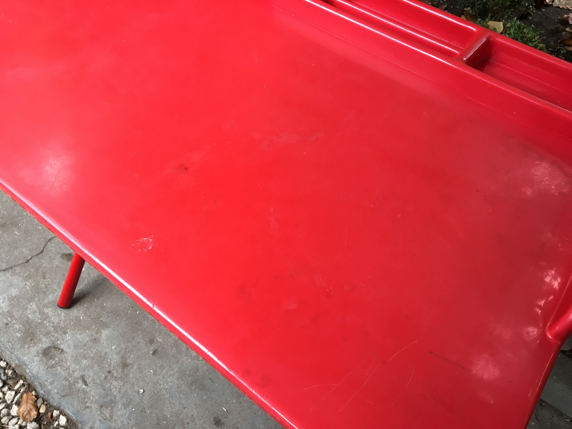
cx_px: 286
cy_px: 214
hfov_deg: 61.7
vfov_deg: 48.2
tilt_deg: -50.3
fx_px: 479
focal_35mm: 29
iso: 32
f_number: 2.2
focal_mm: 4.15
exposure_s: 1/33
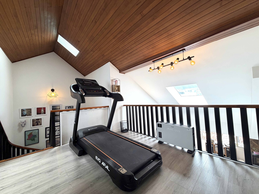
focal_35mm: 14
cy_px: 97
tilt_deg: +2.1
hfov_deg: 102.1
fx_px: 105
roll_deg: +3.5
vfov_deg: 85.7
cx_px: 130
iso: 80
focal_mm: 2.22
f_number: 2.2
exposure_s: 1/120
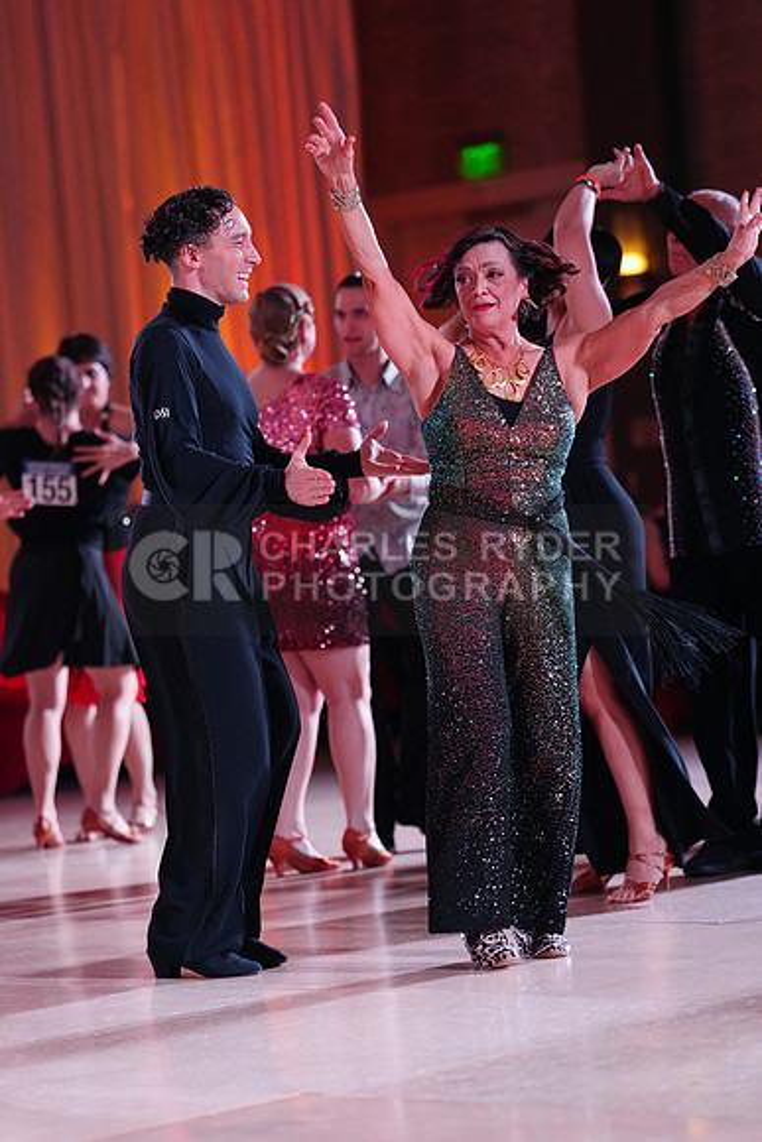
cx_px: 381
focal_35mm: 132
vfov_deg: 15.5
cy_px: 571
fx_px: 4188
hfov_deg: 10.4
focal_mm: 132
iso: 1600
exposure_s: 1/320
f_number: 2.8
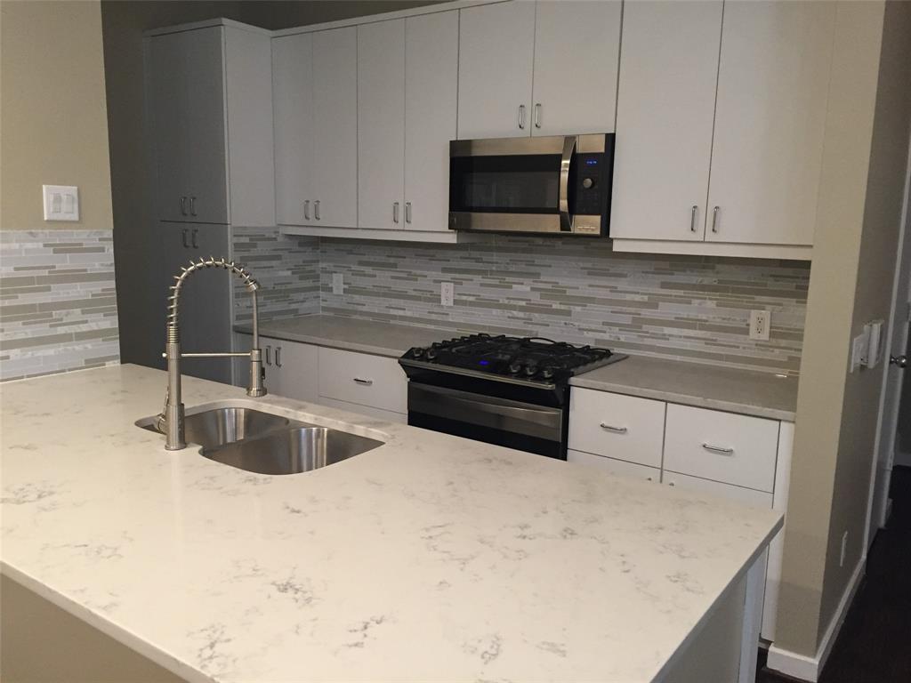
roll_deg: -1.6
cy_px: 342
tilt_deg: -8.8
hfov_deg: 61.7
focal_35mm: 29
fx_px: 763
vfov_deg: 48.2
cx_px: 456
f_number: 2.2
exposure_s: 1/30
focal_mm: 4.15
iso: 160
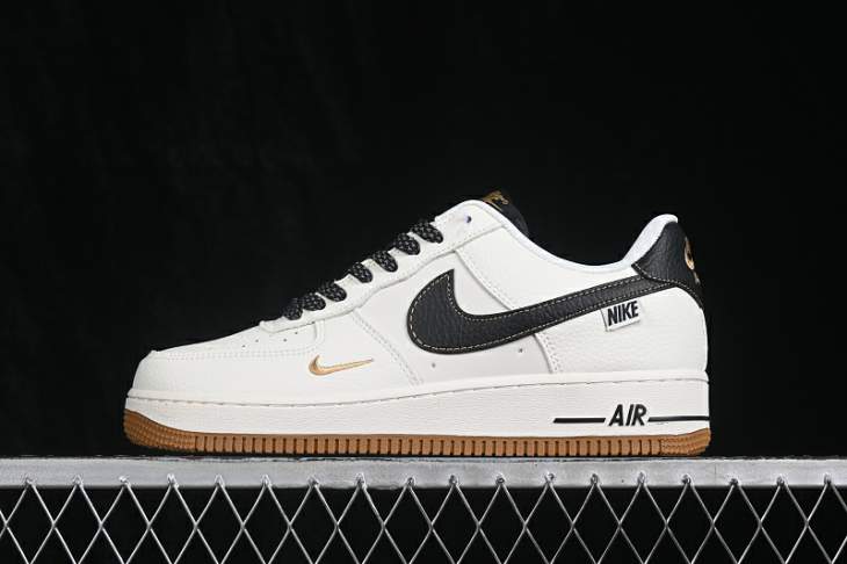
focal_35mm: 75
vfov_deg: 18.2
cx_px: 424
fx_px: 1764
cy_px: 282
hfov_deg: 27.0
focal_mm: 50
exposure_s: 1/80
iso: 160
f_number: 8
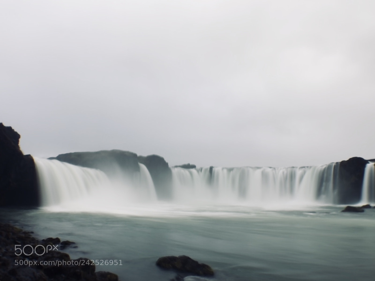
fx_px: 314
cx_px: 188
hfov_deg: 61.7
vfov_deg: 48.2
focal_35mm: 29
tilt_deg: +9.6
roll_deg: +1.2
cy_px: 140
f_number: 2.2
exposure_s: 1/416
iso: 25
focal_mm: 4.15
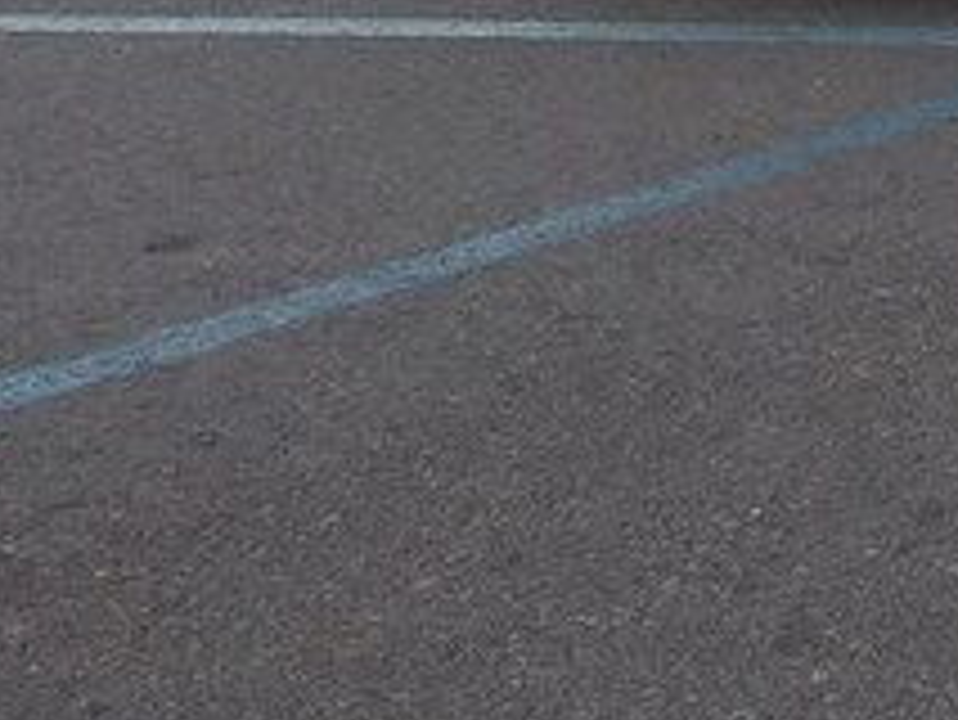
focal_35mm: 96
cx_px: 1286
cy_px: -155
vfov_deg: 14.9
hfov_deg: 18.8
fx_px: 2658
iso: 40
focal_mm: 3.3
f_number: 2.2
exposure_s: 1/285
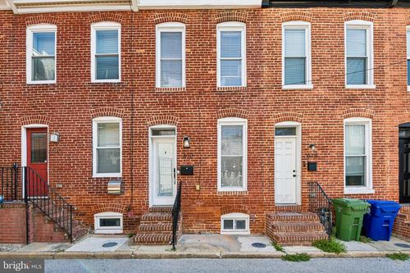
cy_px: 136
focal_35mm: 16
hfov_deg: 96.8
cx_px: 205
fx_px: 182
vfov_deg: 73.7
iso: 400
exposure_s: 1/640
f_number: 8
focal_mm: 16
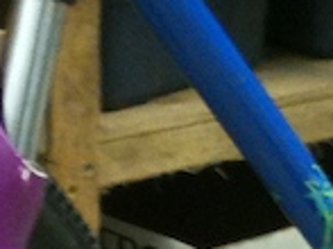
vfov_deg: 6.0
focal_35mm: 244
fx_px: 2345
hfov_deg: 8.1
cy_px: 301
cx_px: 202
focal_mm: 3.85
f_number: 2.8
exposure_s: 1/17
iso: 200
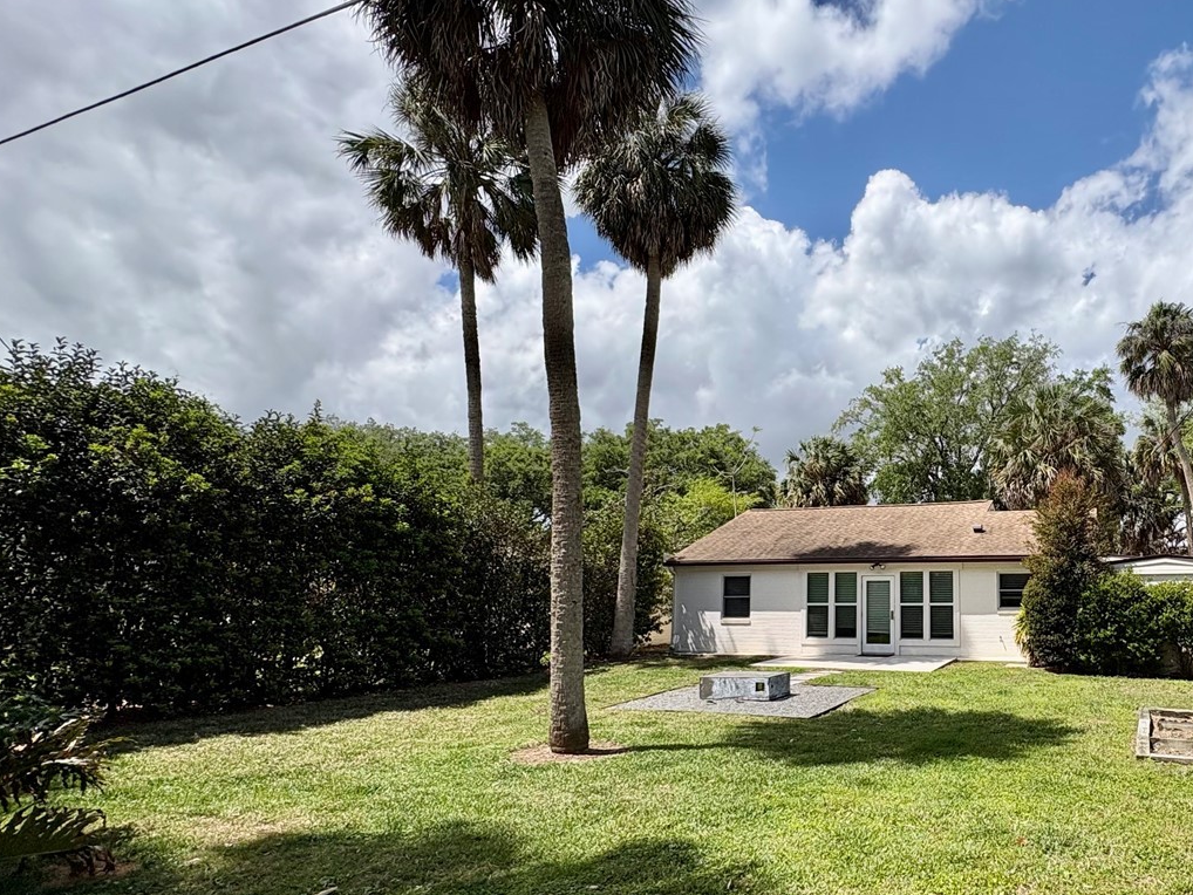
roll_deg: +0.3
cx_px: 904
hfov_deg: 70.9
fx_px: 758
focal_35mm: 22
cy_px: 508
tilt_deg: +7.3
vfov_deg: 60.9
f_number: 2.2
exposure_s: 1/3247
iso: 50
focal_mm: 2.22
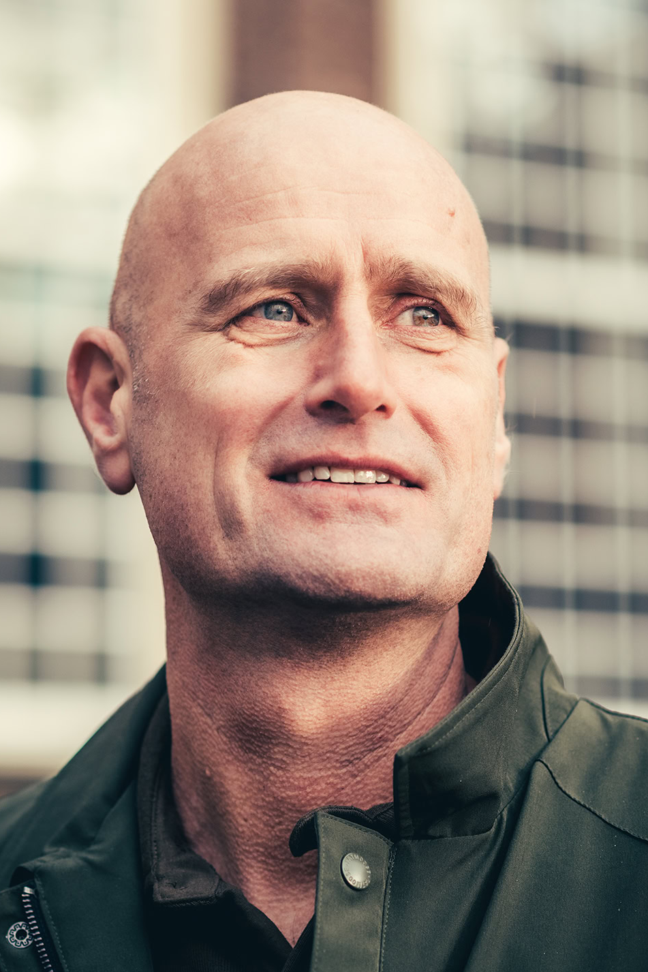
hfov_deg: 10.2
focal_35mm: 134
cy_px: 324
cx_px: 278
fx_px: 3617
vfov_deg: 15.3
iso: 200
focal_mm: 85
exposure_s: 1/400
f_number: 2.8
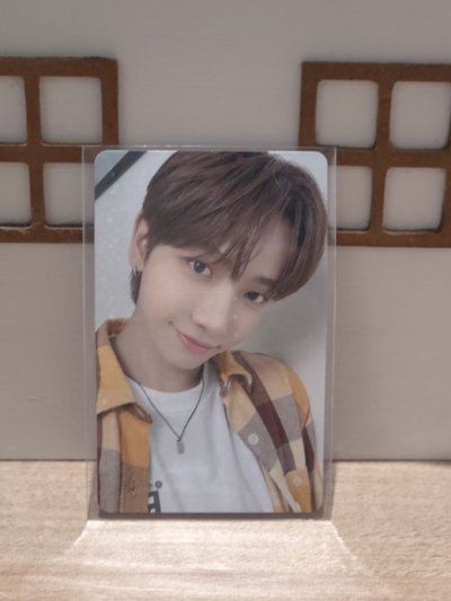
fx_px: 1198
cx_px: 226
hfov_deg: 21.3
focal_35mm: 69
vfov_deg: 28.2
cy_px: 300
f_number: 2.4
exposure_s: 1/30
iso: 160
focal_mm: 7
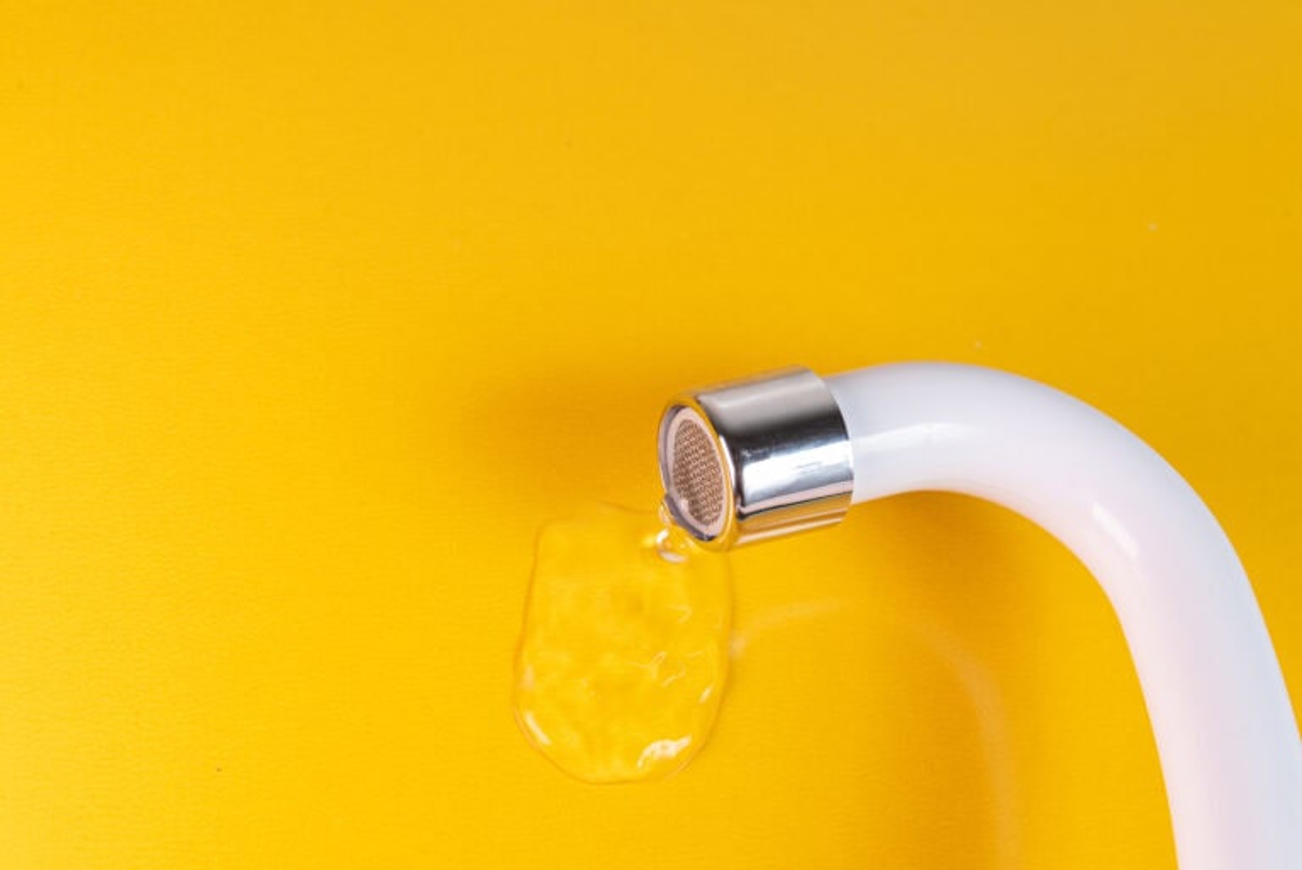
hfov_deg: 30.5
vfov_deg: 20.6
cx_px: 651
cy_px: 435
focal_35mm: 66
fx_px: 2388
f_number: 9
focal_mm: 66
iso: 640
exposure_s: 1/100
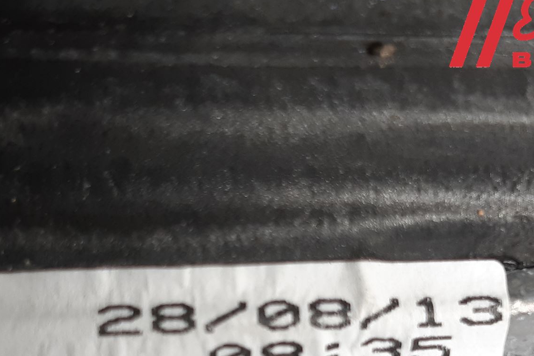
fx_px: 727
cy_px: 350
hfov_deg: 40.3
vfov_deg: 26.2
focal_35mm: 49
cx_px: 255
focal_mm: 3.93
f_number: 1.7
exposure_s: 1/100
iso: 50
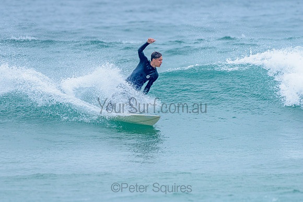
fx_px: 5285
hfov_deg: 3.3
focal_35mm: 628
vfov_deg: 2.2
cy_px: 96
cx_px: 115
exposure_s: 1/2000
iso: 800
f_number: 5.6
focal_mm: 500
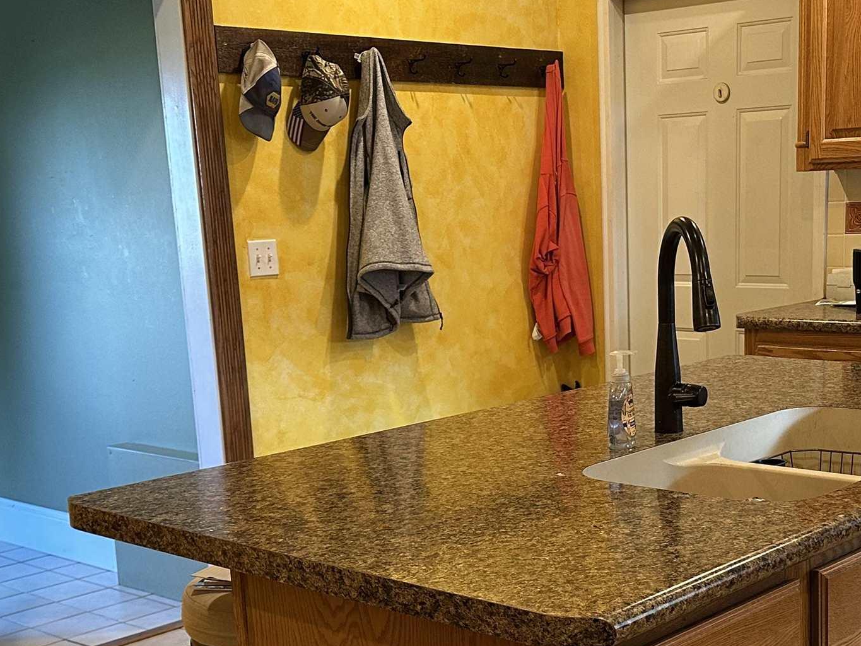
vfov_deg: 26.8
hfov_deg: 35.3
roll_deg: +1.8
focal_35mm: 54
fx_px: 1343
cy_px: 461
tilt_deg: -11.6
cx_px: 561
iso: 250
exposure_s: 1/60
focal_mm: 6.86
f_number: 1.78
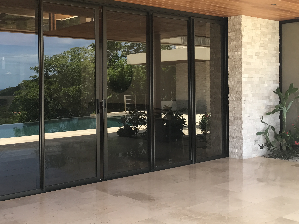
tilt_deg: -0.5
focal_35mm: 44
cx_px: 85
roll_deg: +0.9
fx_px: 380
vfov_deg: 32.8
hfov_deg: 42.0
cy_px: 90
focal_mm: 3.99
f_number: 1.8
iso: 20
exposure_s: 1/300
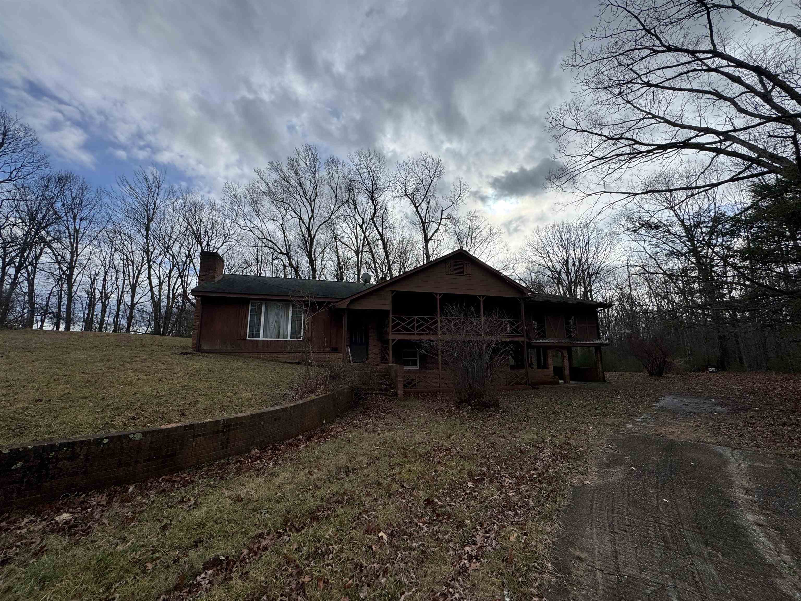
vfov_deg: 85.7
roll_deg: +0.1
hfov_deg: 102.1
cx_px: 400
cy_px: 300
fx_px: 324
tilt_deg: +12.0
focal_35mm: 14
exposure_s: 1/2342
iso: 50
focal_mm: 2.22
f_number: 2.2
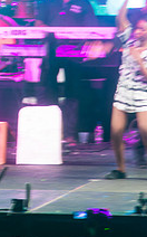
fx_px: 6093
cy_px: 39
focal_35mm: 948
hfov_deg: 1.4
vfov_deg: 2.2
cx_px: -53
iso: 2500
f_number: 5.6
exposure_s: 1/60
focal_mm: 340
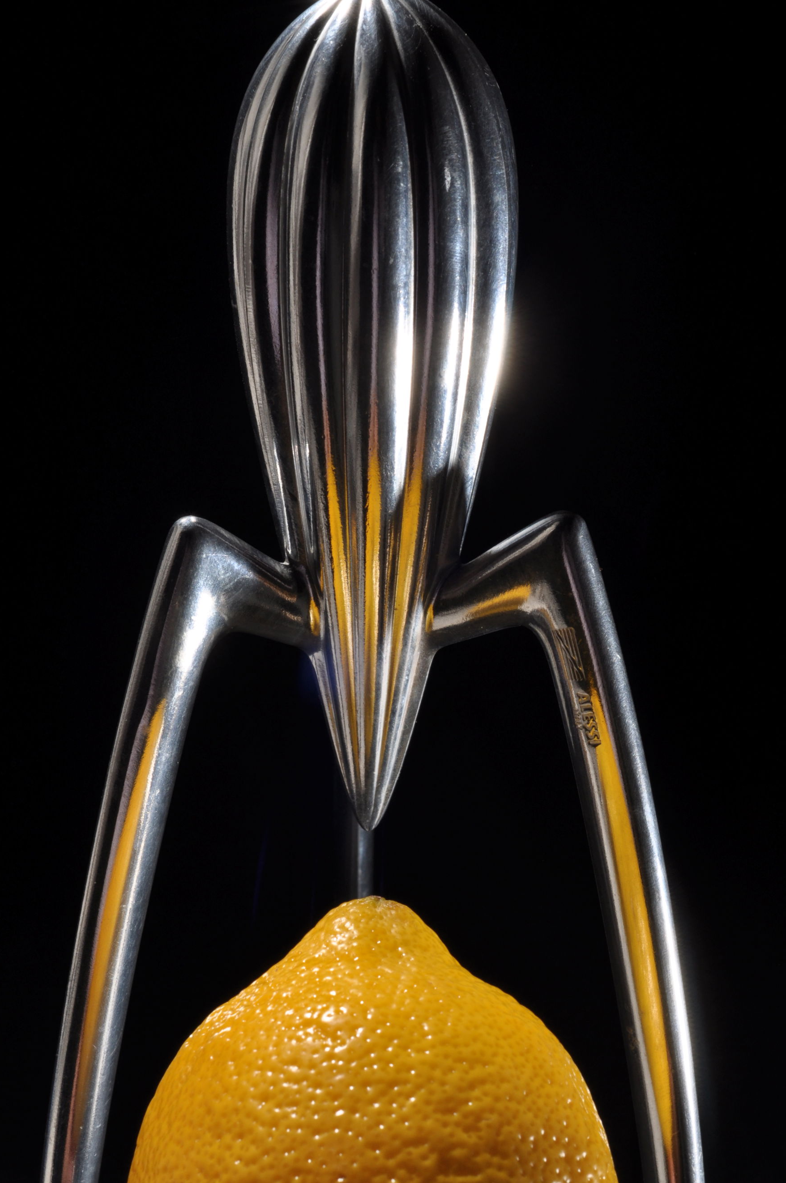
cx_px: 382
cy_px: 575
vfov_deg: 24.8
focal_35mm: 82
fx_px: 2692
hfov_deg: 16.6
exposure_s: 1/200
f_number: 14
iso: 200
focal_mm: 50
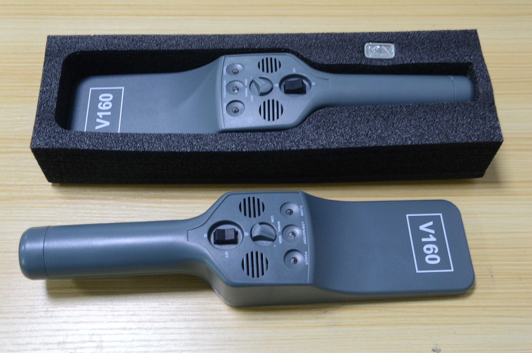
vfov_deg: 31.8
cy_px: 176
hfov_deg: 46.4
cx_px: 266
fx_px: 620
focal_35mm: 42
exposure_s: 1/15
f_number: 8
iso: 800
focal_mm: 28
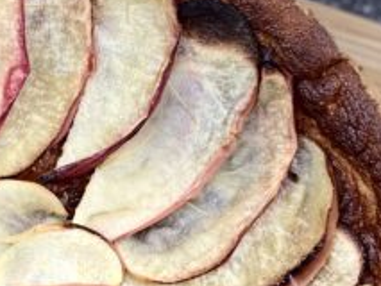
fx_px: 1377
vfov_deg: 11.7
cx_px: -66
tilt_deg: -83.9
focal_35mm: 125
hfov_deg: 15.2
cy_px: 290
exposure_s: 1/100
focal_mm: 4.25
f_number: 1.8
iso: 50
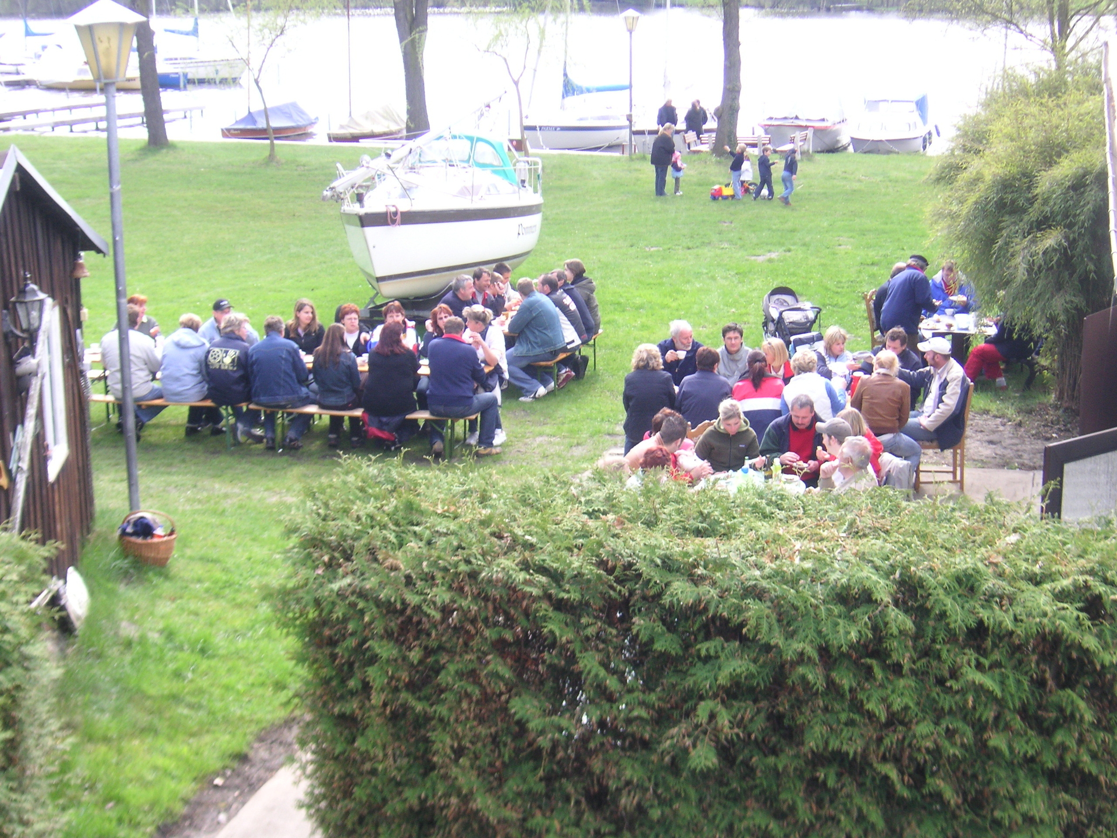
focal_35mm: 58
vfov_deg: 25.2
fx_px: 1872
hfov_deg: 33.2
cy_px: 419
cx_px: 558
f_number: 3.7
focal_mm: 9.6
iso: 50
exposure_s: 1/90
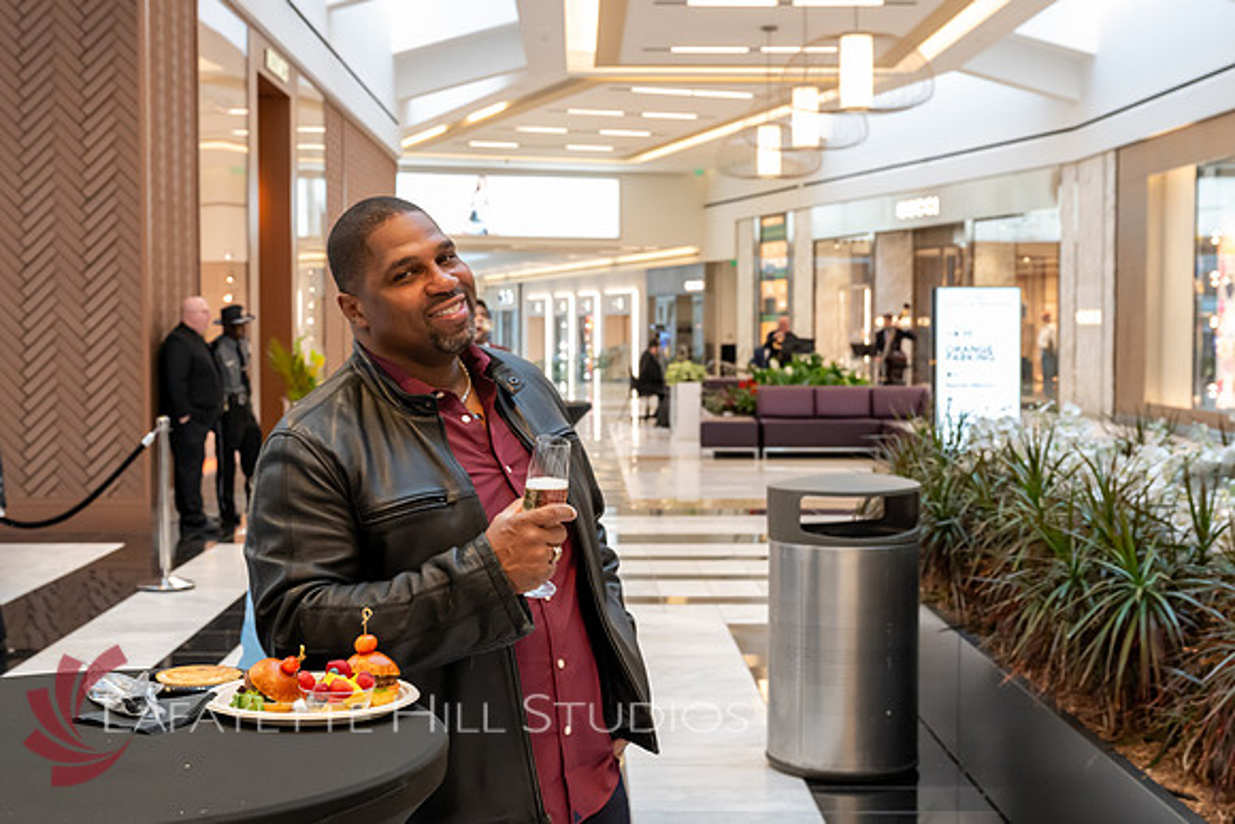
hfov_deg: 38.7
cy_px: 413
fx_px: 1759
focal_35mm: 51
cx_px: 569
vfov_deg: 26.4
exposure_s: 1/100
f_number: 6.3
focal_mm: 40
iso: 2000
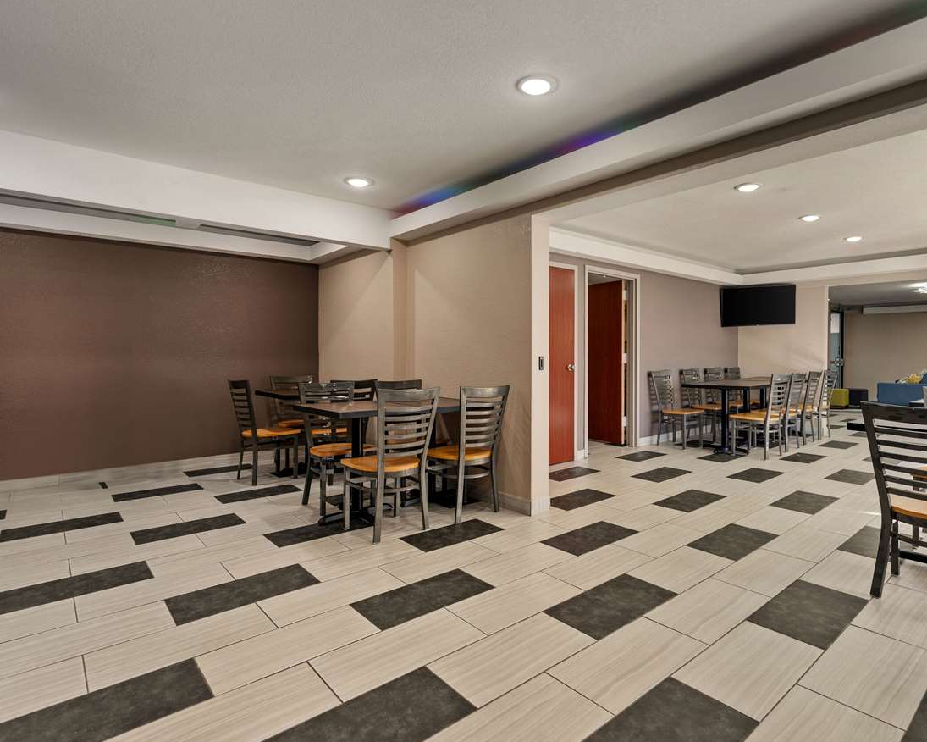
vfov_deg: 73.7
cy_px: 350
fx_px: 494
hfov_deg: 86.2
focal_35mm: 18
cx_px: 499
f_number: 2.8
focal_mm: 14
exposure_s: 1/40
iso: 100
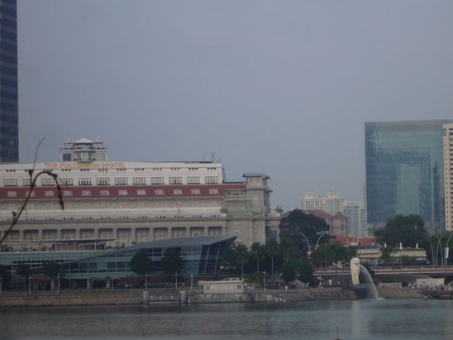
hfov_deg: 13.5
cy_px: 146
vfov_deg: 10.2
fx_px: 1911
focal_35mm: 146
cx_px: 291
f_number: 5.6
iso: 100
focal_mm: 17.6
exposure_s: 1/320
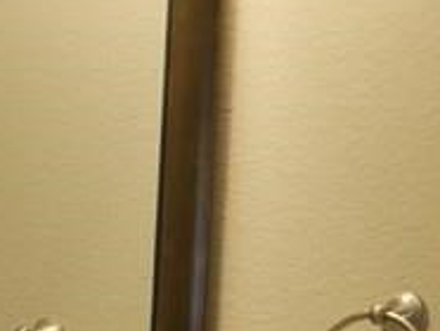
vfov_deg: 8.7
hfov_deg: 11.9
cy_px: 806
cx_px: -318
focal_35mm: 154
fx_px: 1960
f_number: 3.5
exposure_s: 1/60
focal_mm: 14
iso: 250
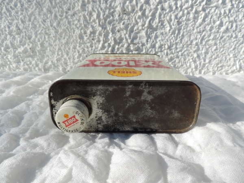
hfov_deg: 71.6
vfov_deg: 56.8
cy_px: 92
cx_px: 122
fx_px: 169
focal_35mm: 24
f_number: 3
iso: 80
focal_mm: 4.3
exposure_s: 1/1250
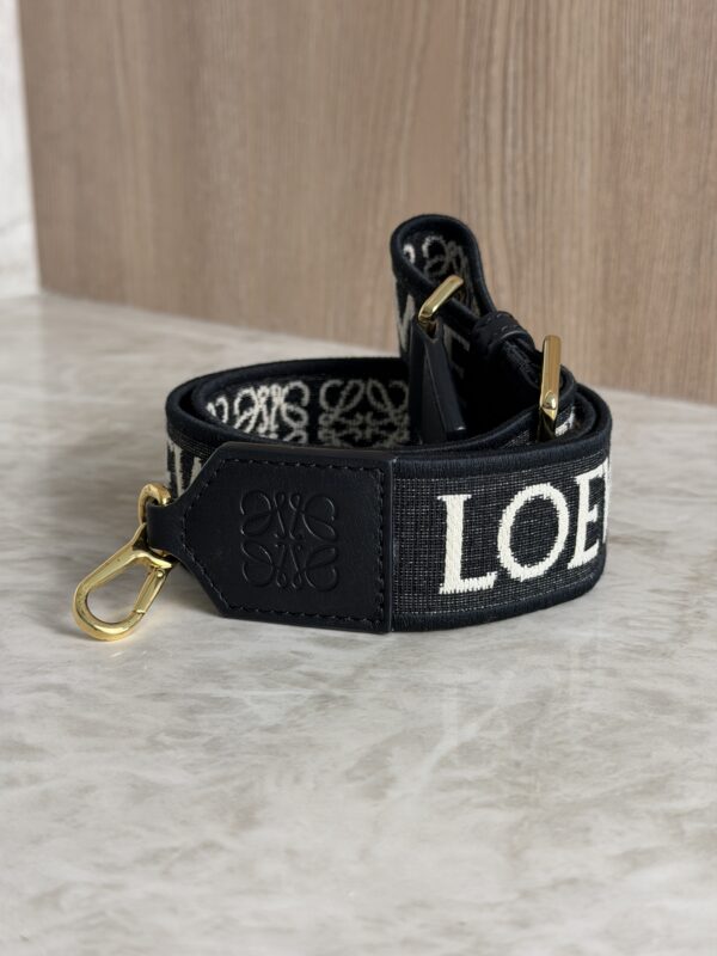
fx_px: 1326
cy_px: 478
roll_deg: -0.3
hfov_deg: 30.3
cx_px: 358
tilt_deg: -16.3
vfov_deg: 39.7
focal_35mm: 48
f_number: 1.78
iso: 64
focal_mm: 6.76
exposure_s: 1/60
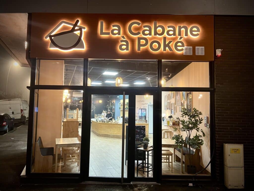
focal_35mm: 26
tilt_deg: +4.0
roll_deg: -0.6
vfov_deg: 53.1
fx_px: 191
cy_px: 96
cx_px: 127
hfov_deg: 67.3
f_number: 1.5
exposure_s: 1/50
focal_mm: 5.7
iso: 200
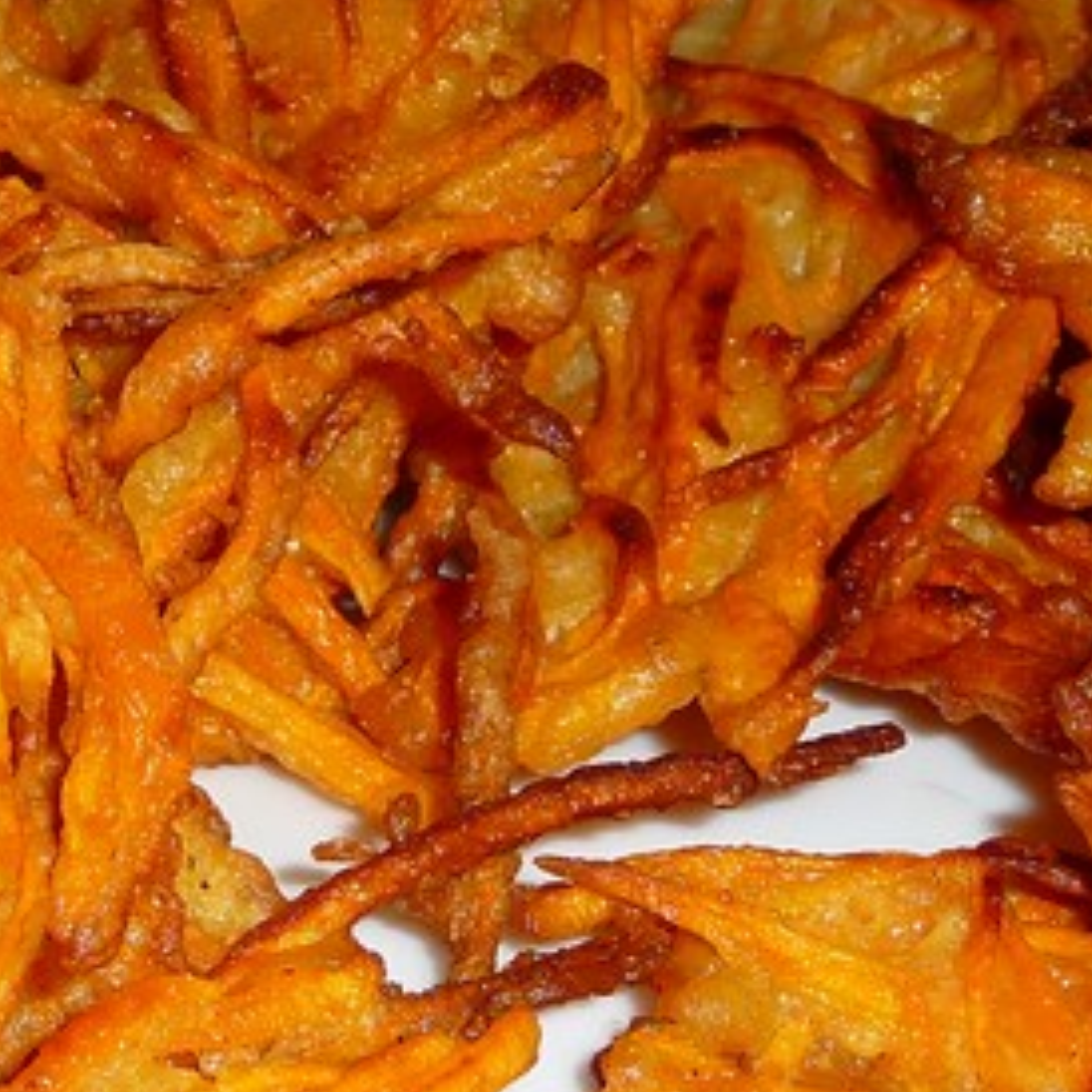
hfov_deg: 16.0
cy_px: 576
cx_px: 143
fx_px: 3855
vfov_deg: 16.1
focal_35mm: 108
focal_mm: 6.7
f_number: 3.9
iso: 100
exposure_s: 1/30
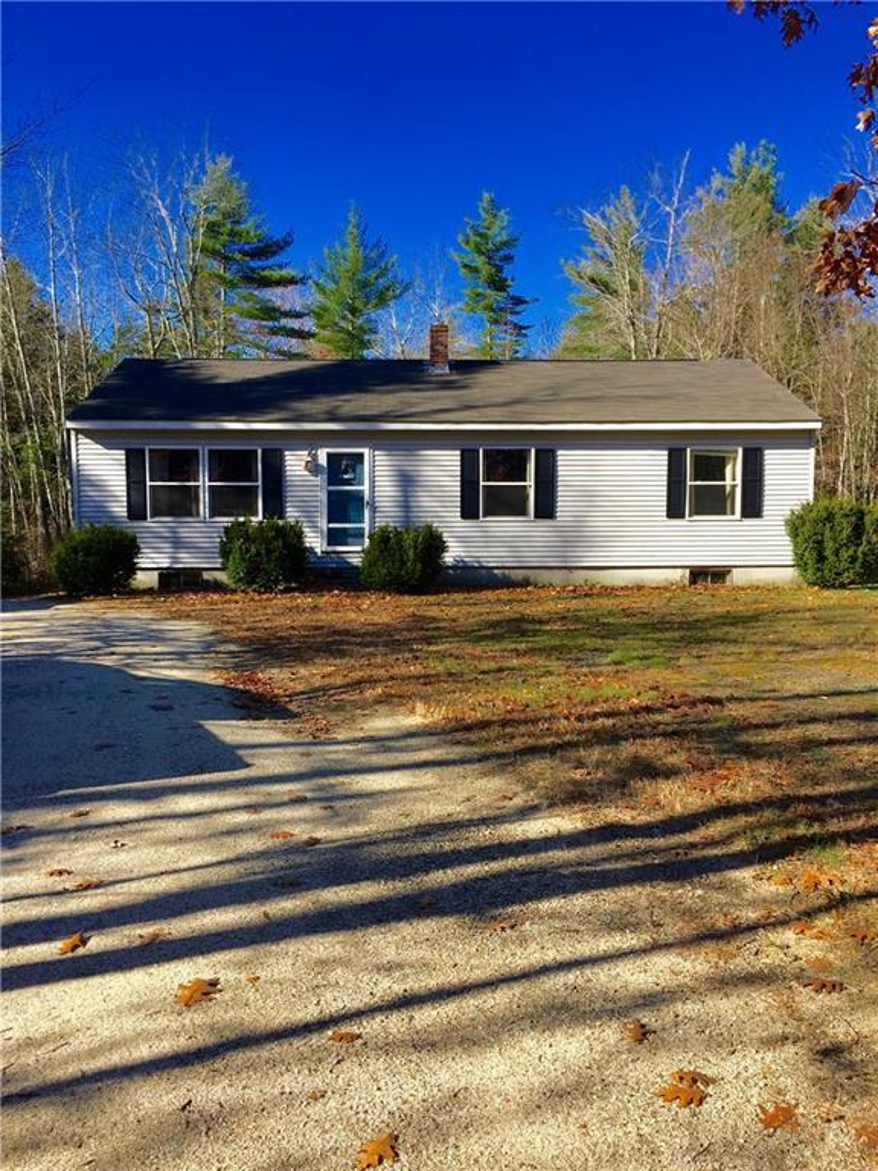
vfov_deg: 61.7
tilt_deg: -4.1
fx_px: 981
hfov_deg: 48.2
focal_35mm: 29
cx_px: 439
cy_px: 586
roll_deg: +0.0
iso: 25
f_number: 2.2
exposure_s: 1/705
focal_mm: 4.15
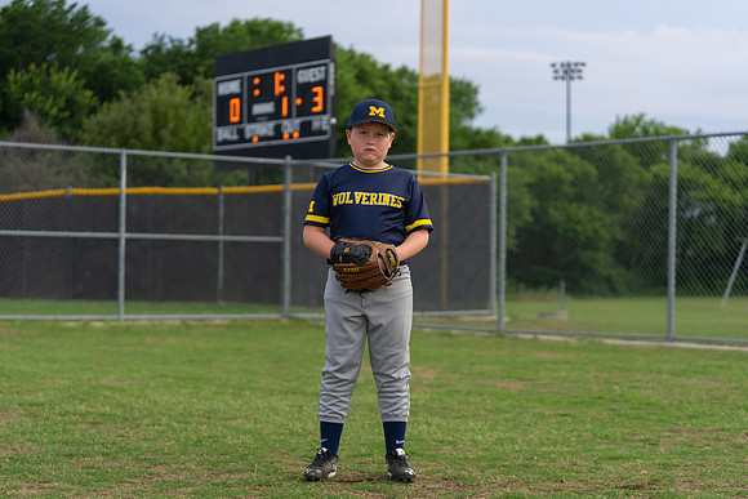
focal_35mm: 70
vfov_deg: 19.5
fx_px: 1455
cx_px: 374
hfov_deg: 28.8
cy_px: 250
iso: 200
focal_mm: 70
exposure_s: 1/320
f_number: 2.8
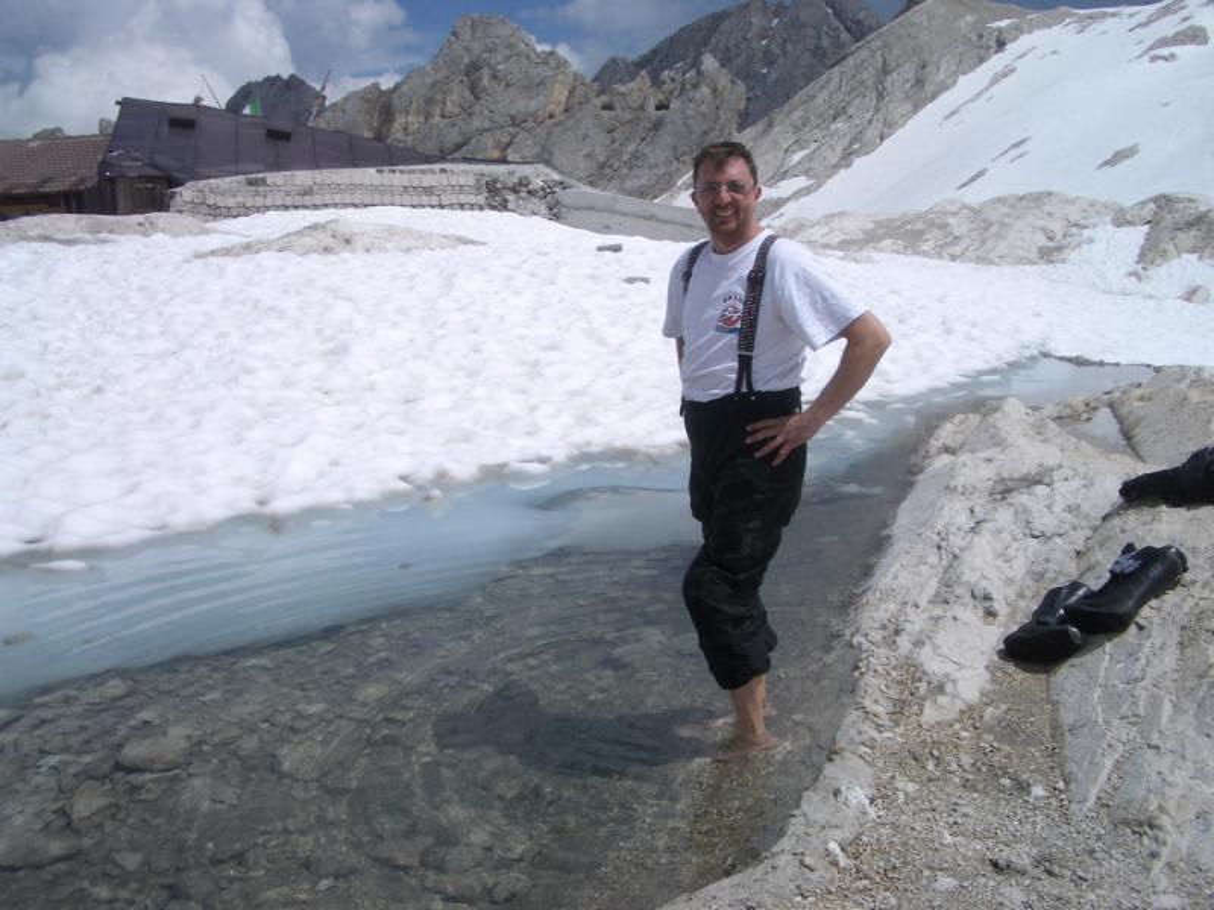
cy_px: 455
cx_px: 607
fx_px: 1227
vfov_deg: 40.7
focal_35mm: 35
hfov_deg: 52.6
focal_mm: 5.8
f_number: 4.3
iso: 50
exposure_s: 1/2000
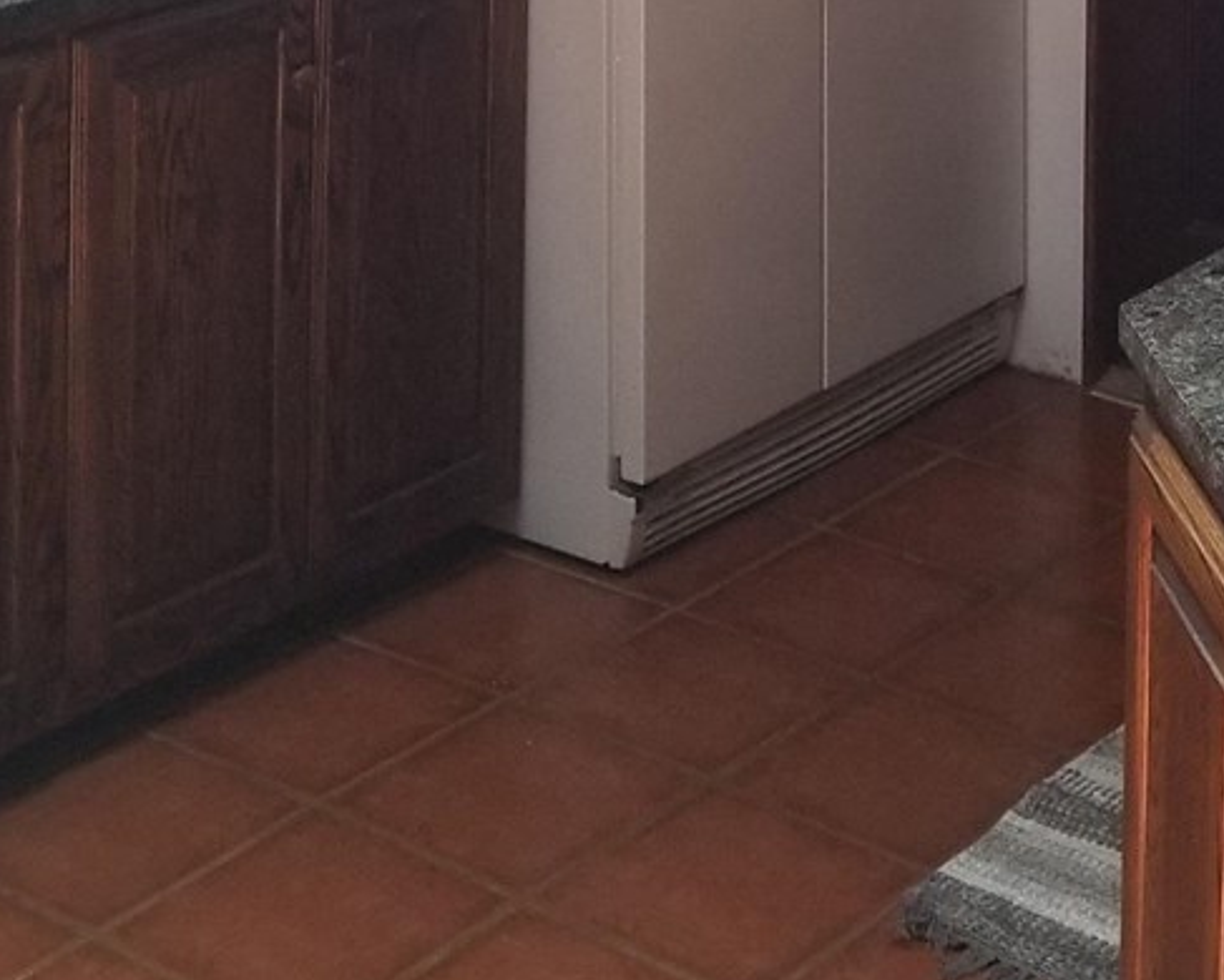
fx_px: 2899
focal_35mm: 80
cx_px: 917
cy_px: -646
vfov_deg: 16.7
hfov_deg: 23.6
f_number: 1.7
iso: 160
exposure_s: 1/40
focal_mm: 4.25
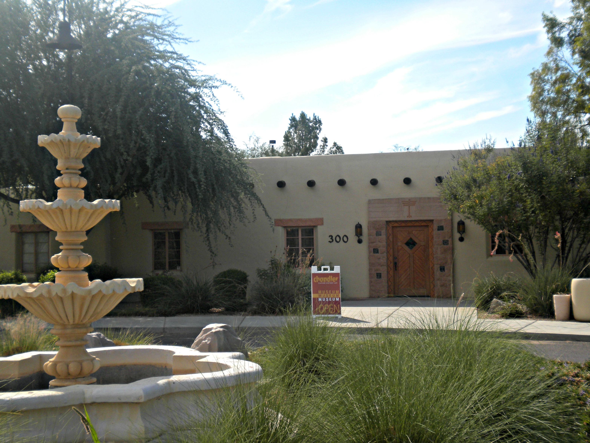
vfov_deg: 28.0
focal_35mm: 52
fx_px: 886
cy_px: 222
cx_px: 295
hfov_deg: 36.8
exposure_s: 1/494
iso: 80
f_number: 5.6
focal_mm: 9.3
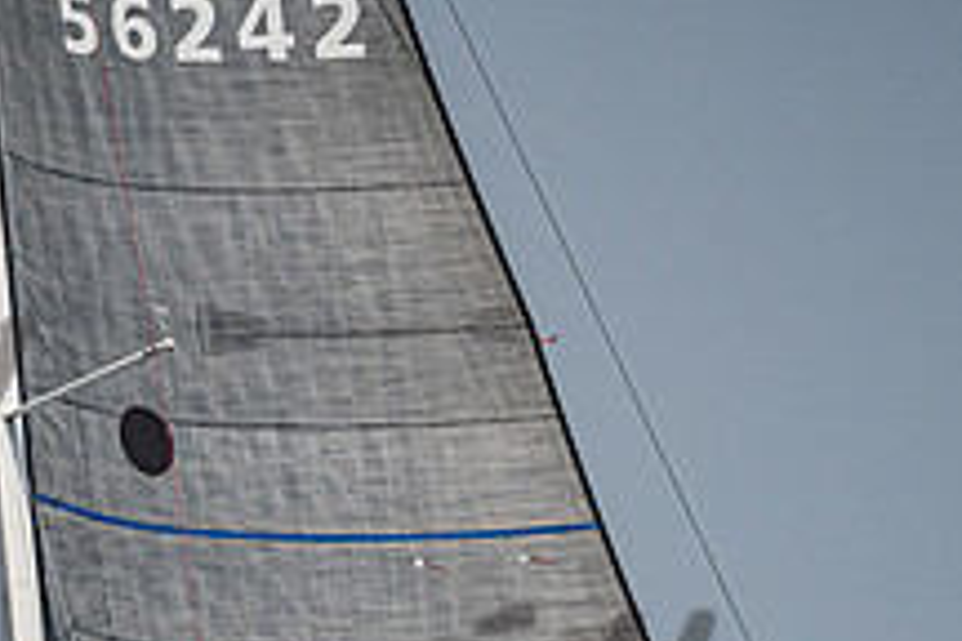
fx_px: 36687
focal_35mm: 1373
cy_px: 1042
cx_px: 121
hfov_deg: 1.5
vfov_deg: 1.0
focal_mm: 400
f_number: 6.3
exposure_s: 1/5000
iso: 400
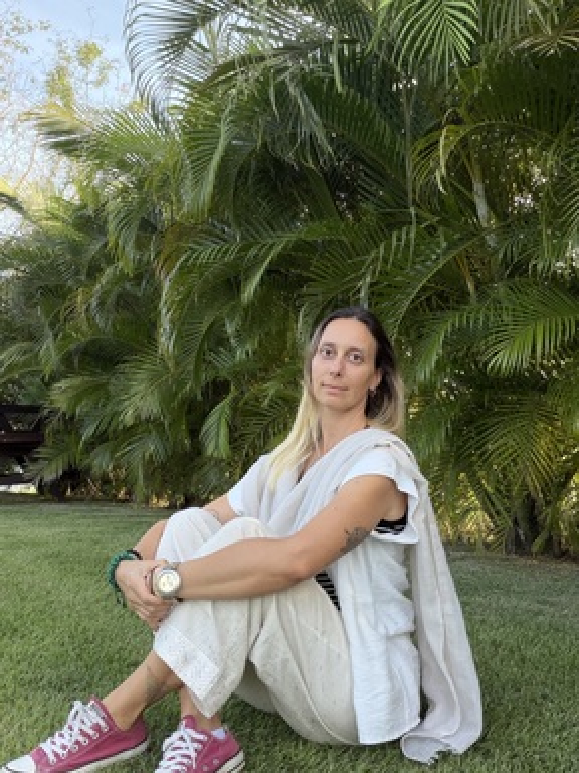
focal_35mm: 30
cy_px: 386
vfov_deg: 60.0
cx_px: 290
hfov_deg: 46.8
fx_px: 669
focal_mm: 2.71
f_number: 1.9
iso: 64
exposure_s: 1/166
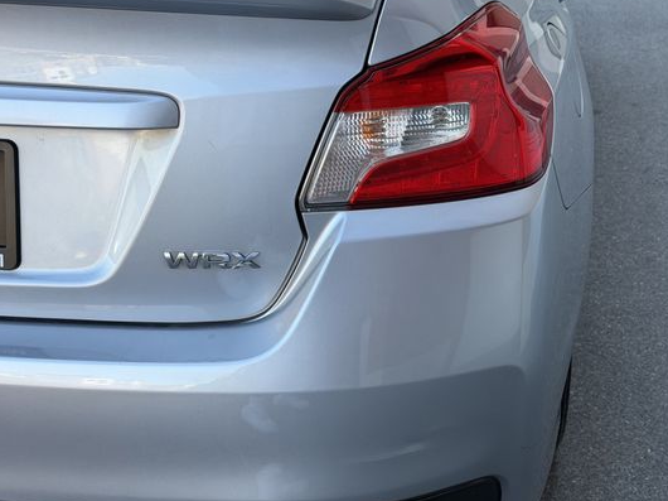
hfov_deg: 33.2
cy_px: 264
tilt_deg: -21.7
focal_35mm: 58
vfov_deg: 25.2
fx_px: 1119
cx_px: 339
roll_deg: -1.8
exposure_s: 1/458
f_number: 1.78
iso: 80
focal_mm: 6.76
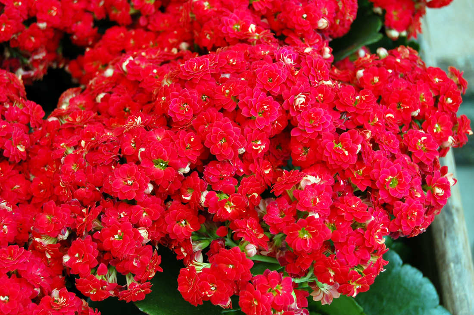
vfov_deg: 17.5
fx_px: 1026
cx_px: 237
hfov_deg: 26.0
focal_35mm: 78
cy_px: 158
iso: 400
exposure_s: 1/60
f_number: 7.1
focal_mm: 52
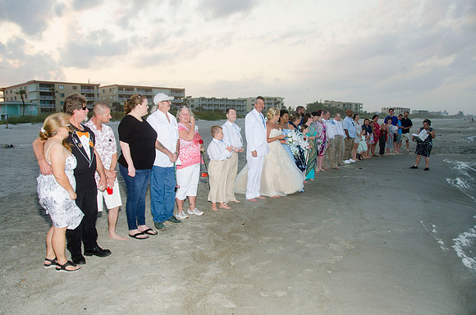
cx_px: 238
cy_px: 158
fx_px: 356
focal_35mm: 27
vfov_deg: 47.7
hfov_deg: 67.5
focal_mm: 18
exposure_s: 1/125
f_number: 5.6
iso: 100
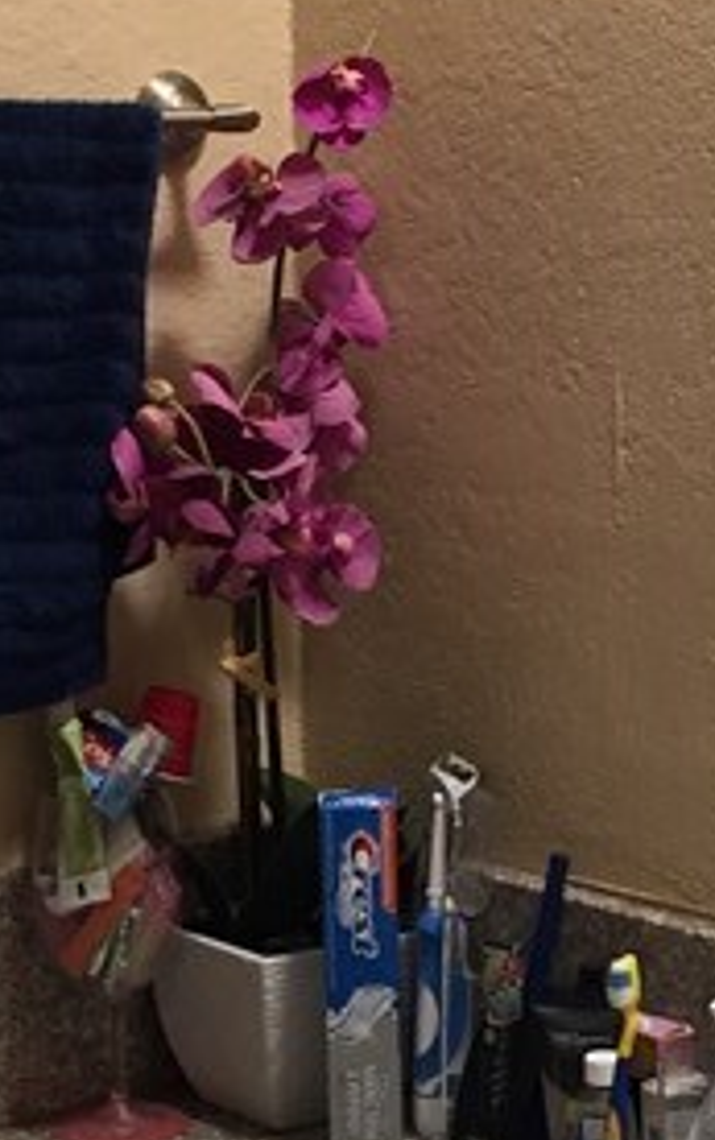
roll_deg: +0.6
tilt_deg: -11.3
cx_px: 612
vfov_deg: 18.2
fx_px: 3547
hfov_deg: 11.5
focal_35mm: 114
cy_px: 735
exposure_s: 1/30
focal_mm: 4.15
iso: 64
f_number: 2.2
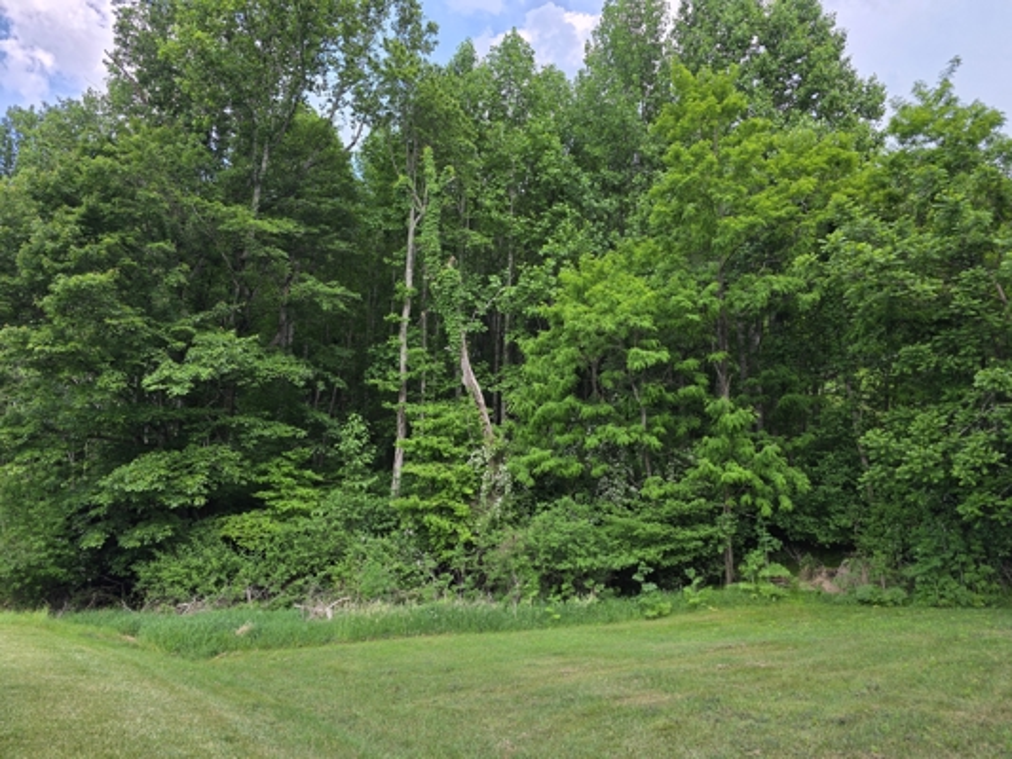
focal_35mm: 23
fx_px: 673
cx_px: 506
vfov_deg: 58.9
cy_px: 380
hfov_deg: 73.9
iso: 25
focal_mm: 6.3
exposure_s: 1/359
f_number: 1.7
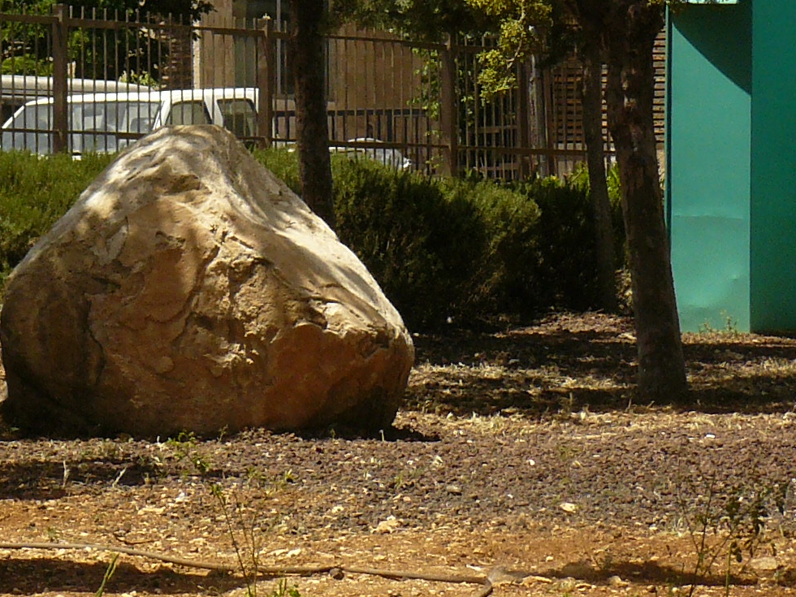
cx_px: -31
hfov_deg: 7.1
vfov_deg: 5.3
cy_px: -79
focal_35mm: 279
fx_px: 6416
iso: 100
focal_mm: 14.9
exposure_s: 1/320
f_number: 5.6
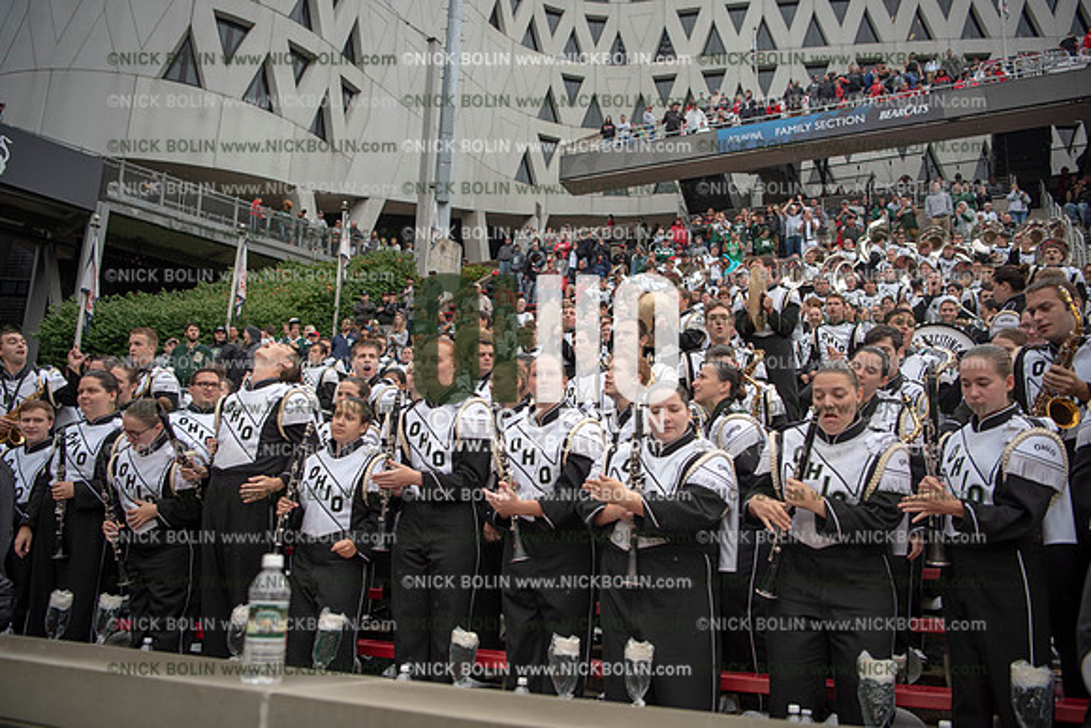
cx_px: 546
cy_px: 364
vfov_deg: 43.6
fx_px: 909
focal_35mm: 30
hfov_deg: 61.9
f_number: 2.8
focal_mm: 30
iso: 250
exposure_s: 1/1000
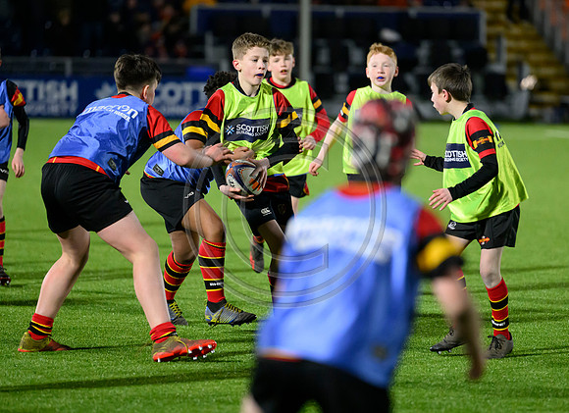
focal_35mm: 265
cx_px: 297
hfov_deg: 7.6
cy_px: 219
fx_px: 4306
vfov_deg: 5.5
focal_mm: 200
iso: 6400
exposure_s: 1/1600
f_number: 3.2
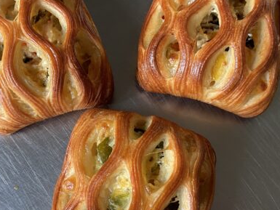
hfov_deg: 41.9
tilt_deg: -72.4
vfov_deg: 32.1
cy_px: 122
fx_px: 364
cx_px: 116
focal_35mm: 45
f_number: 1.8
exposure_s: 1/76
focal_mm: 4.25
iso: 125
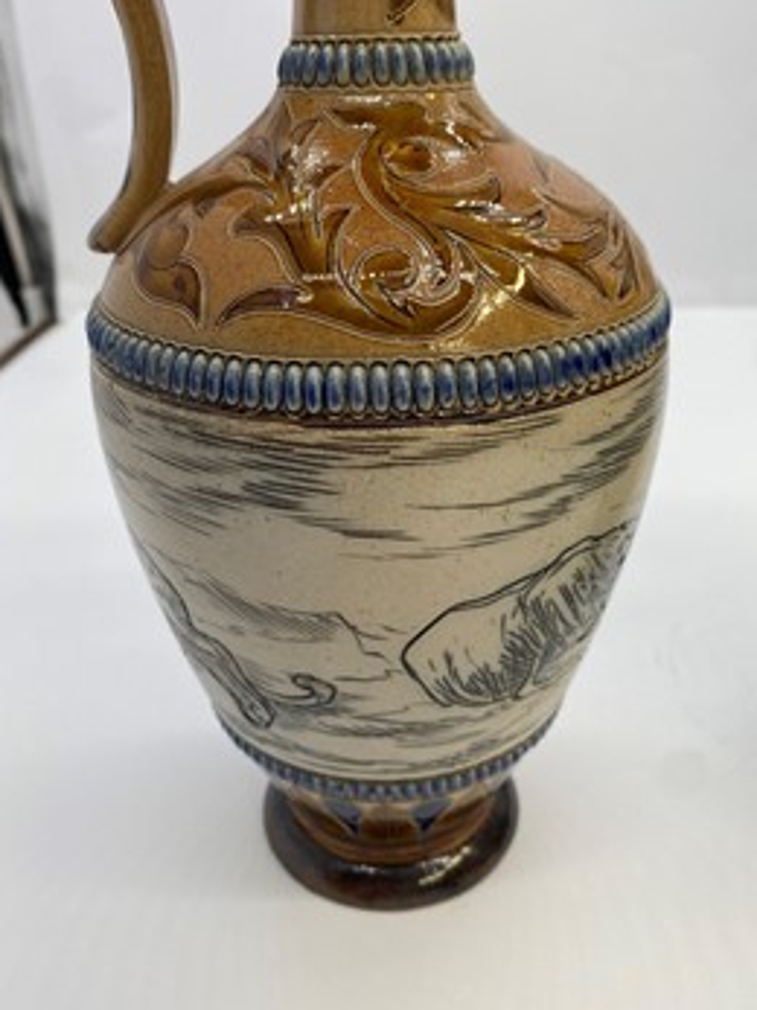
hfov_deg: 46.8
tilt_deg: -26.4
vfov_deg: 59.9
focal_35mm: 30
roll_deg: +1.7
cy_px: 477
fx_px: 875
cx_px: 378
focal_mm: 4.25
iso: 32
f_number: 1.8
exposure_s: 1/262
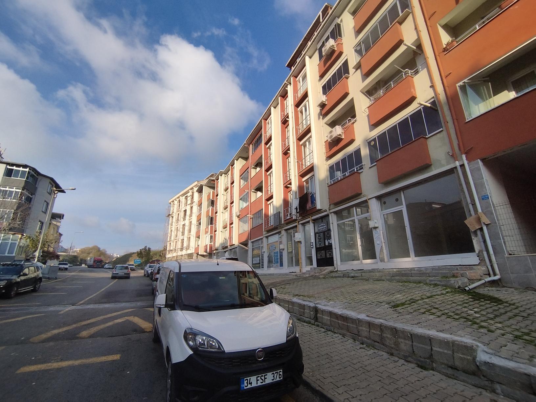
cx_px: 268
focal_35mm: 16
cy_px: 201
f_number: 2.2
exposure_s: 1/1190
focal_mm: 1.65
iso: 50
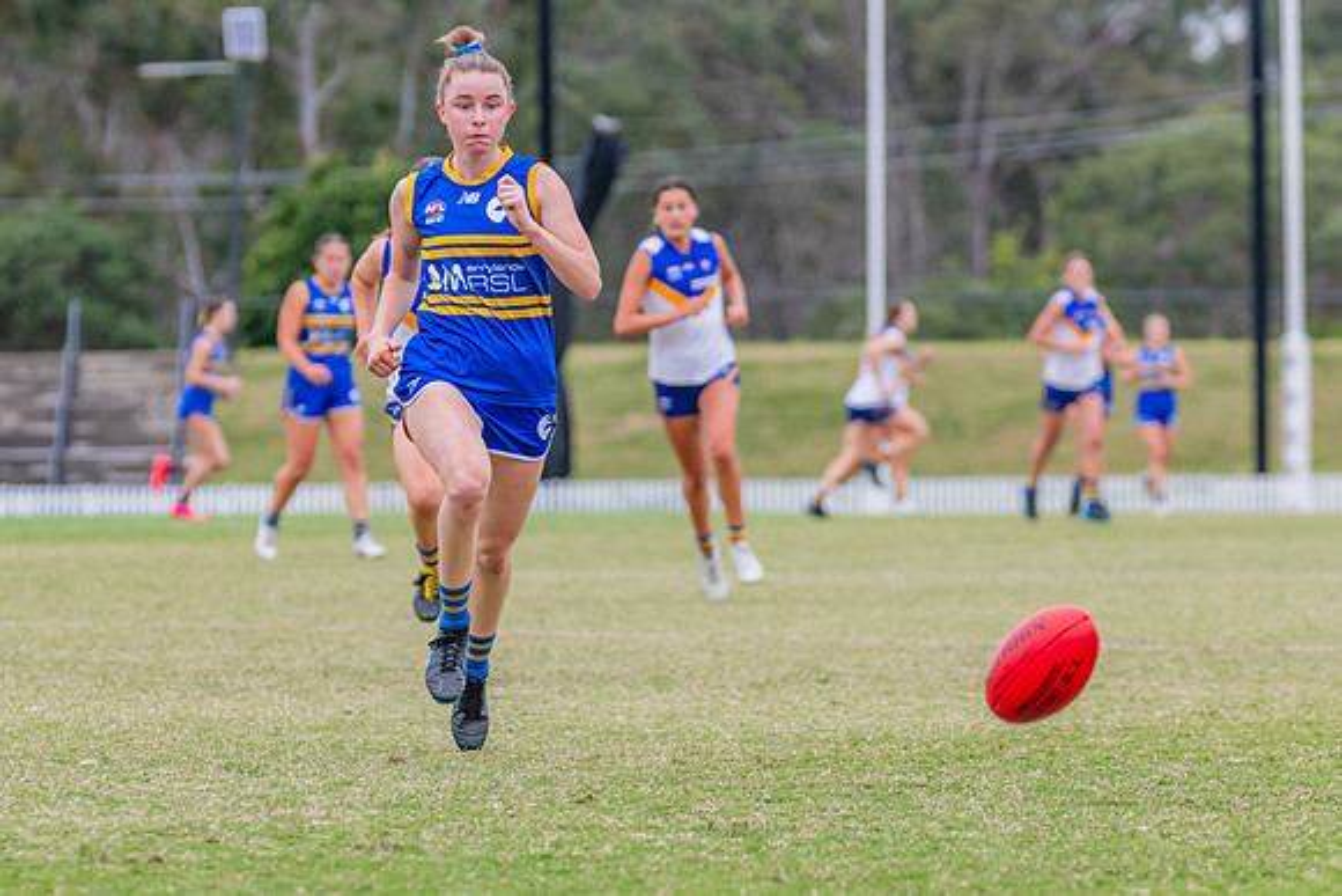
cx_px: 587
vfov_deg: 4.7
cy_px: 527
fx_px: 10900
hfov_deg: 7.0
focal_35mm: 292
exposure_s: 1/1250
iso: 800
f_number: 5.6
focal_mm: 240
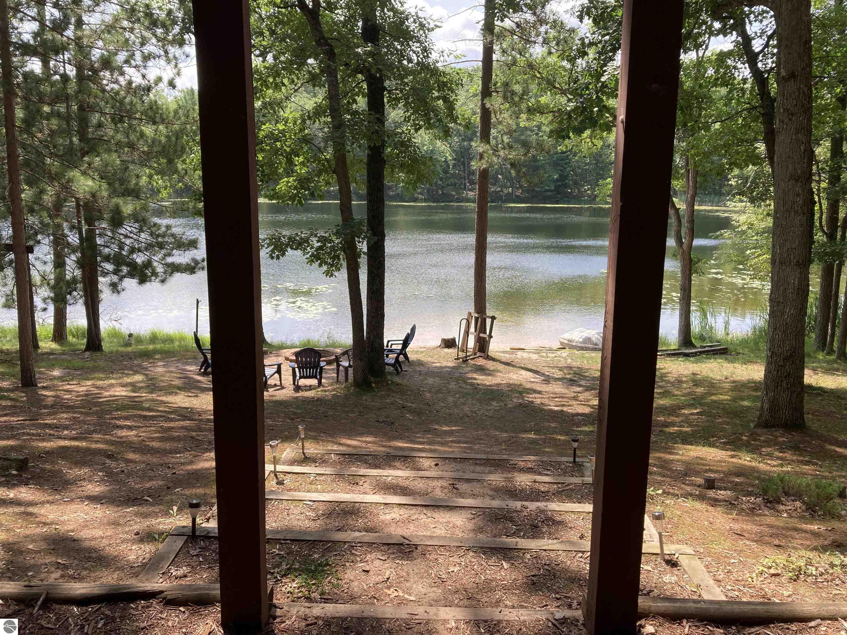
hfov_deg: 63.4
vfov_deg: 49.7
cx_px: 424
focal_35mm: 28
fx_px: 685
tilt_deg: -11.3
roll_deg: -0.6
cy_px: 318
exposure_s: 1/457
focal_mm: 3.99
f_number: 1.8
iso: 20
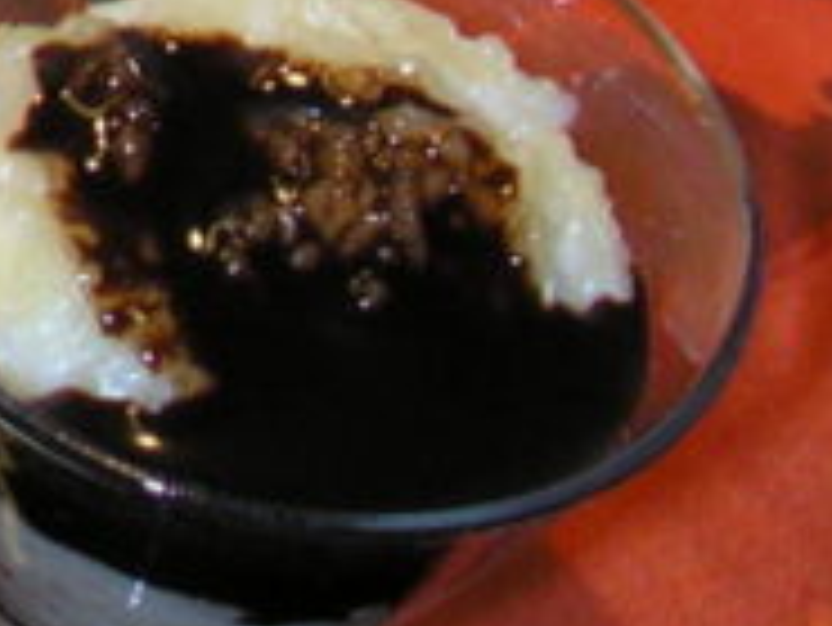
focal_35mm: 205
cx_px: -989
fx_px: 4930
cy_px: -302
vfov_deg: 7.1
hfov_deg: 8.9
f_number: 4.5
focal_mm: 5.6
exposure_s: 1/30
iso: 100
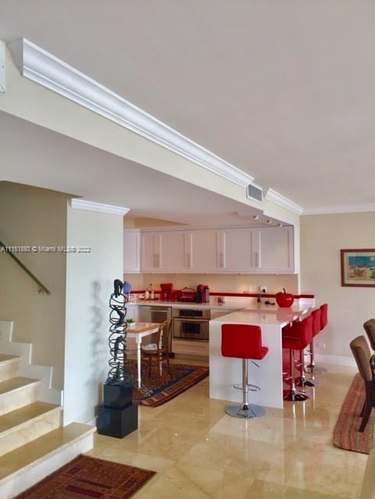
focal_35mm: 29
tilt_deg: +3.4
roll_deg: -0.4
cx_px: 188
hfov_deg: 48.2
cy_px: 250
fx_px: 419
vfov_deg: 61.7
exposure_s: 1/60
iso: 32
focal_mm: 4.15
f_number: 2.2
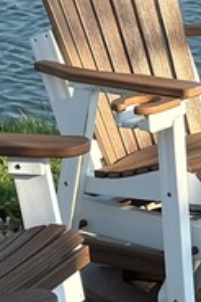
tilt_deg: -11.5
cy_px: 21
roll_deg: +1.7
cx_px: 317
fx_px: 2265
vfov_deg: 7.6
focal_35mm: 270
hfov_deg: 5.0
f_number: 1.78
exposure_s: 1/2410
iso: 100
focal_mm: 6.86
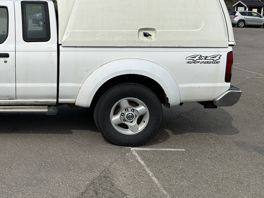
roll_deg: -1.9
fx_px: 366
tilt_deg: -9.7
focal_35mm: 48
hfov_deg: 37.2
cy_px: 67
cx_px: 28
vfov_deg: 30.1
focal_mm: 6.86
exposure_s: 1/7576
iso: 80
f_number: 1.78
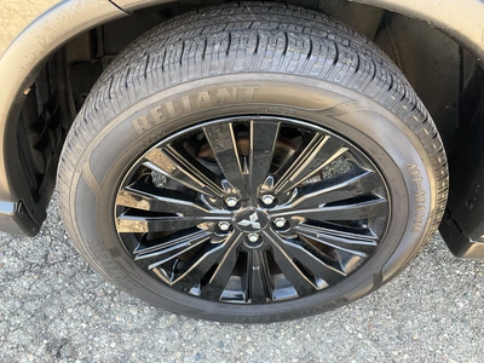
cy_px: 182
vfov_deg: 48.2
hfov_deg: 61.7
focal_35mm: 29
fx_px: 405
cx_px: 242
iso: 64
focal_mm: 3
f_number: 1.8
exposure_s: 1/118
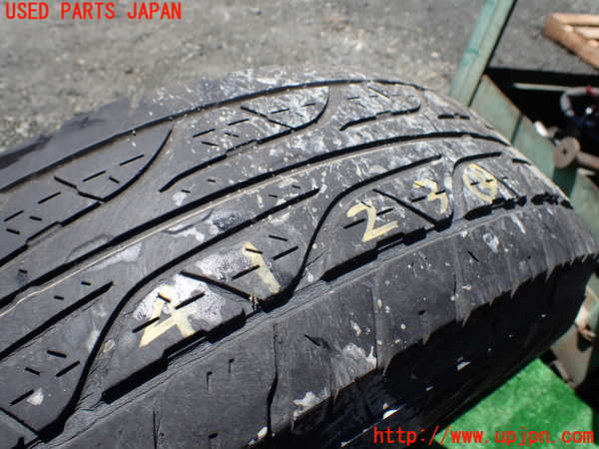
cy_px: 224
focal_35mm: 30
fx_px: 519
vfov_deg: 46.8
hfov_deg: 60.0
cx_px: 300
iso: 100
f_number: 3.2
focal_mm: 5.4
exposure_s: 1/1000
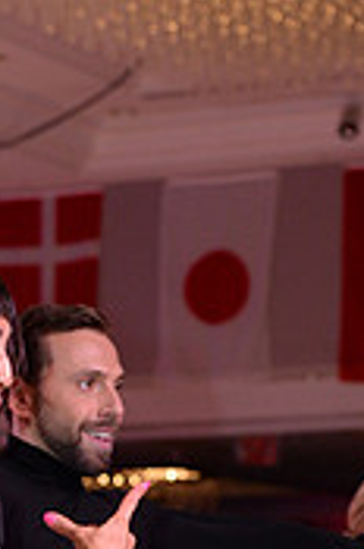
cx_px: -49
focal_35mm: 219
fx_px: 3334
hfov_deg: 6.2
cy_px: 860
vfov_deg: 9.1
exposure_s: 1/250
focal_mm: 66
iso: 2000
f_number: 5
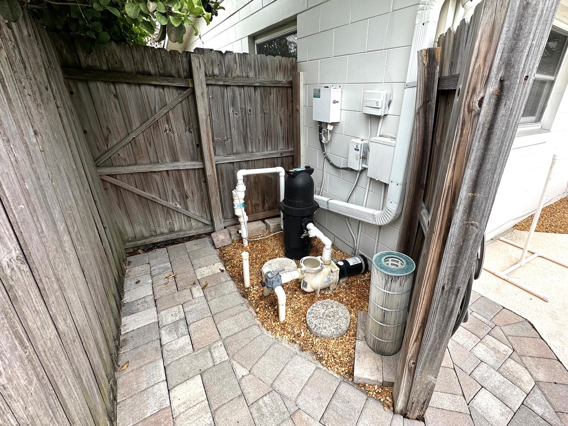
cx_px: 321
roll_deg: -1.6
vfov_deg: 78.1
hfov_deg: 94.0
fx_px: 263
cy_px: 208
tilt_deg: -22.8
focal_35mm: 16
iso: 40
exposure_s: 1/255
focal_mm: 2.22
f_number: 2.2
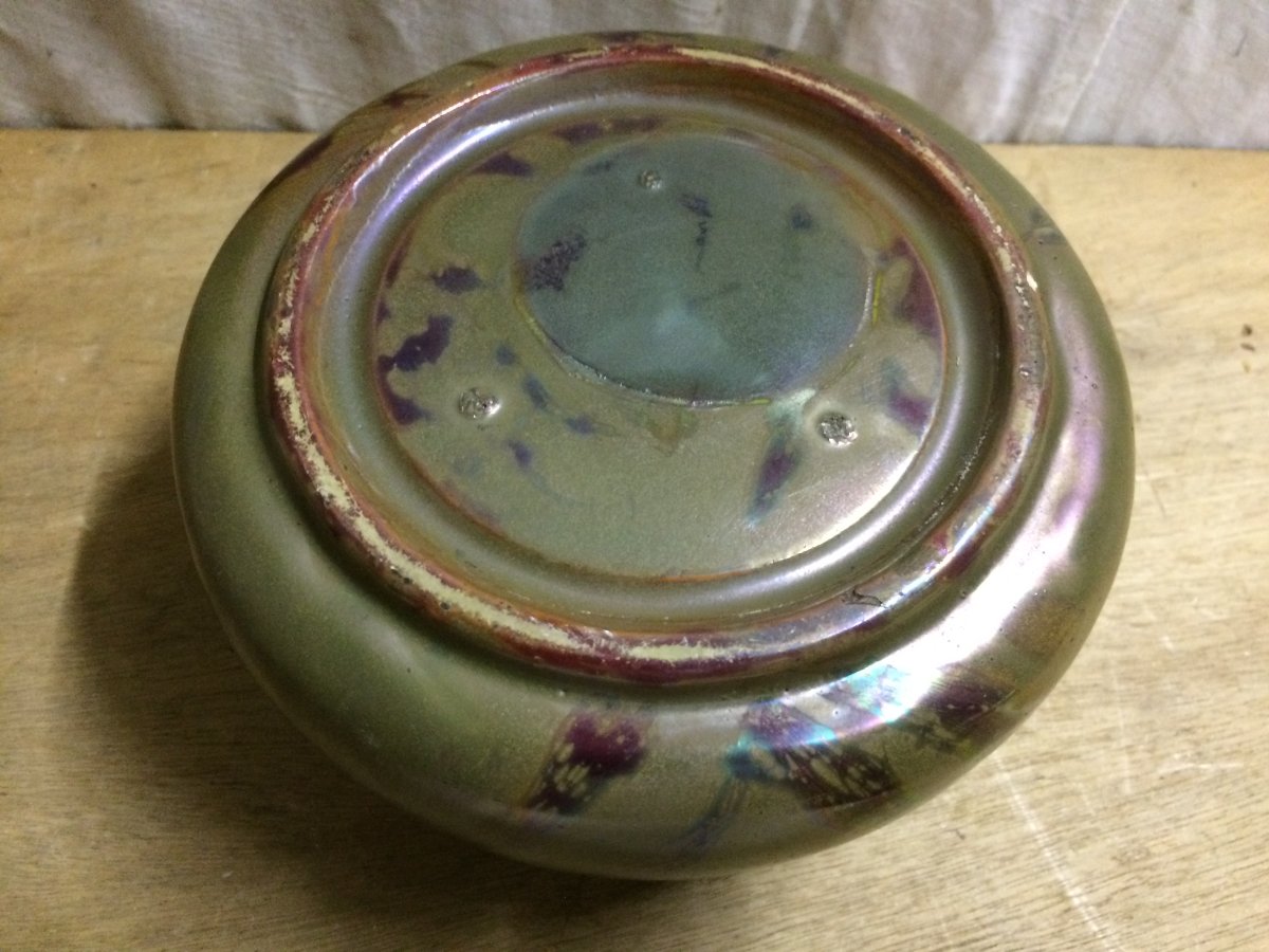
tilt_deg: -60.0
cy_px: 476
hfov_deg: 61.7
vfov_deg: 48.2
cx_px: 634
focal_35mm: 29
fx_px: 1063
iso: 320
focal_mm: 4.15
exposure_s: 1/17
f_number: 2.2
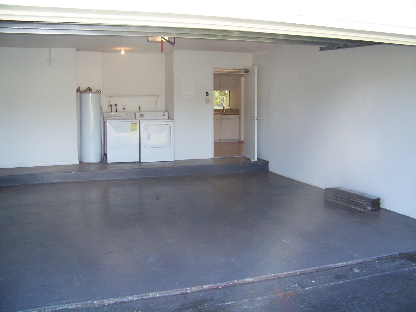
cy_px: 156
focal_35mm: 36
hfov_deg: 51.4
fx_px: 433
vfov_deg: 39.7
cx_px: 208
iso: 64
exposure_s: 1/60
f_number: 2.8
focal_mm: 5.85
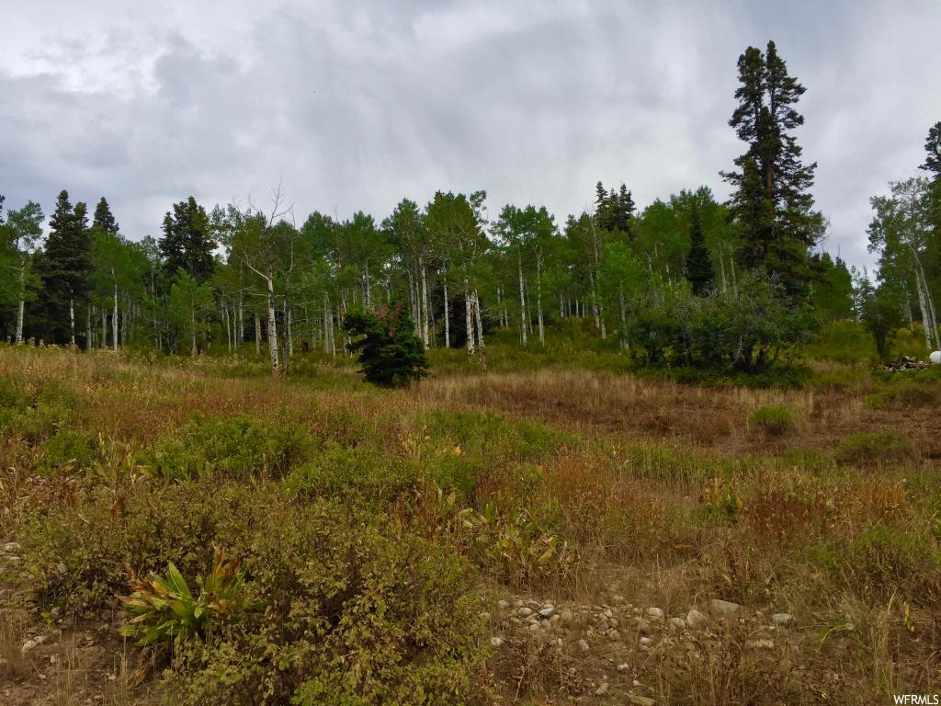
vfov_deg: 48.2
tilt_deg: +8.6
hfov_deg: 61.7
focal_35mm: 29
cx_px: 470
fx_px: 788
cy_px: 353
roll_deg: +0.0
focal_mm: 4.15
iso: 32
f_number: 2.2
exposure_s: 1/2326
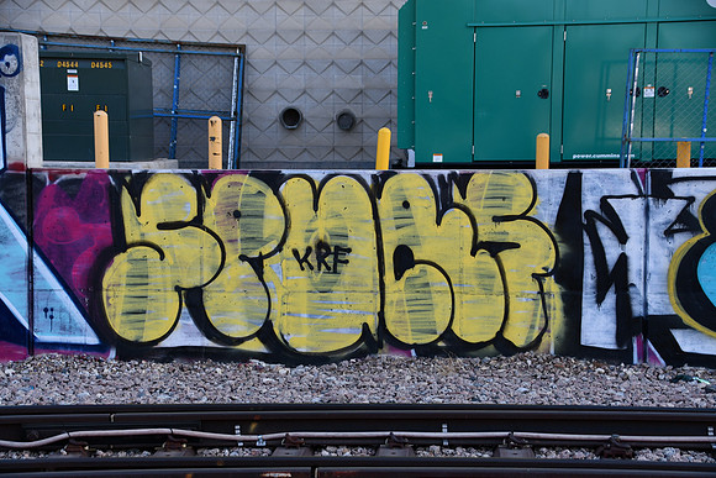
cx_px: 358
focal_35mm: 84
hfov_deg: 24.2
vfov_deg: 16.3
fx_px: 1671
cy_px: 239
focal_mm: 56
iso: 200
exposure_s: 1/250
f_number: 5.6
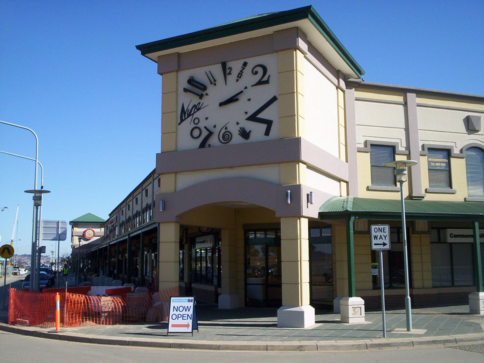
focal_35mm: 38
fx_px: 531
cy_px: 182
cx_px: 242
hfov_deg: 49.0
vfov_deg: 37.7
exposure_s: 1/627
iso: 100
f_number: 4.5
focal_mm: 4.99
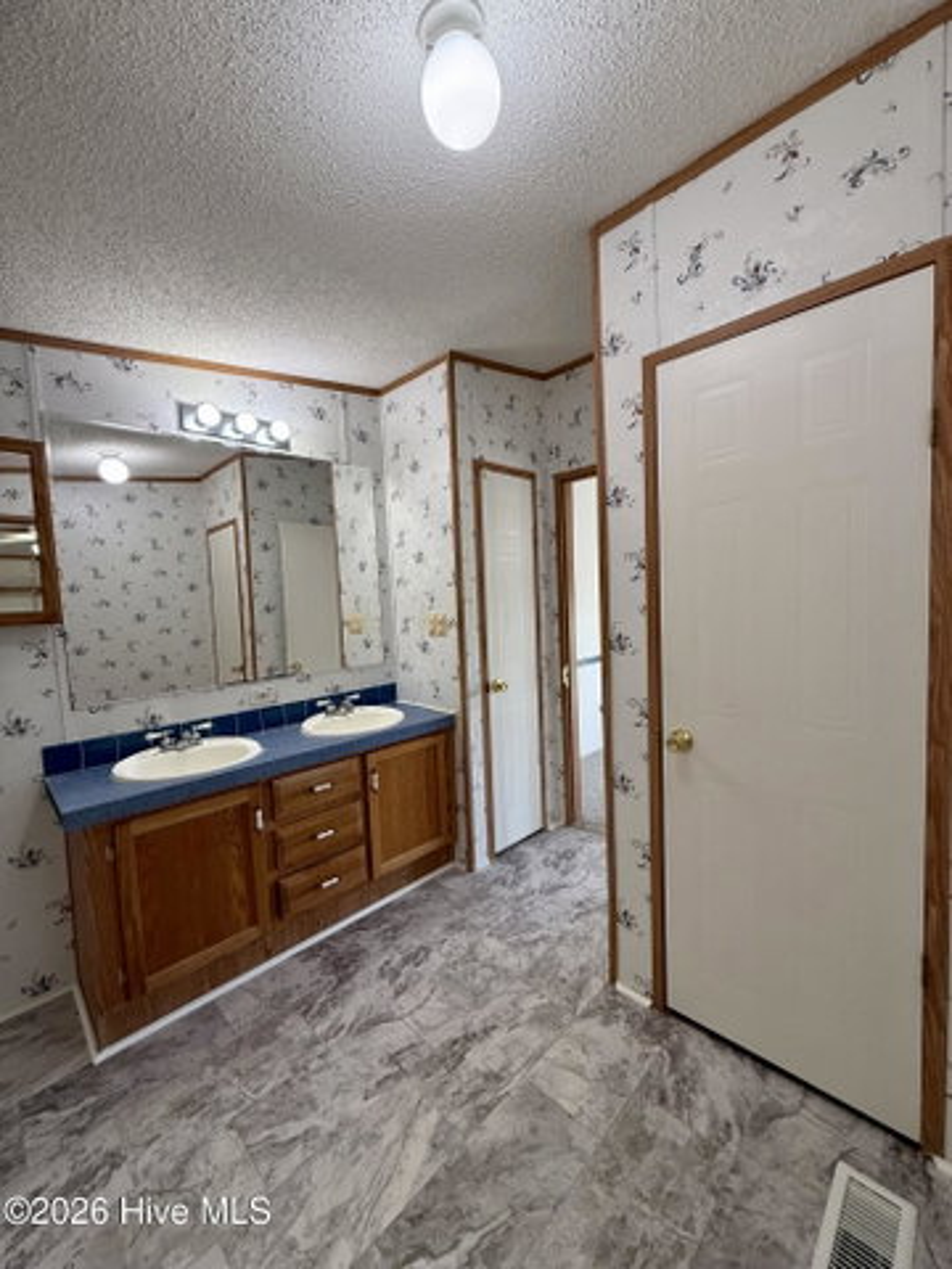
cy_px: 634
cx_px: 476
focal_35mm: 14
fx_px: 513
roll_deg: +1.8
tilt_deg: -2.8
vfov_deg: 102.1
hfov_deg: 85.7
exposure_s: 1/120
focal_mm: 2.22
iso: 250
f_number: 2.2
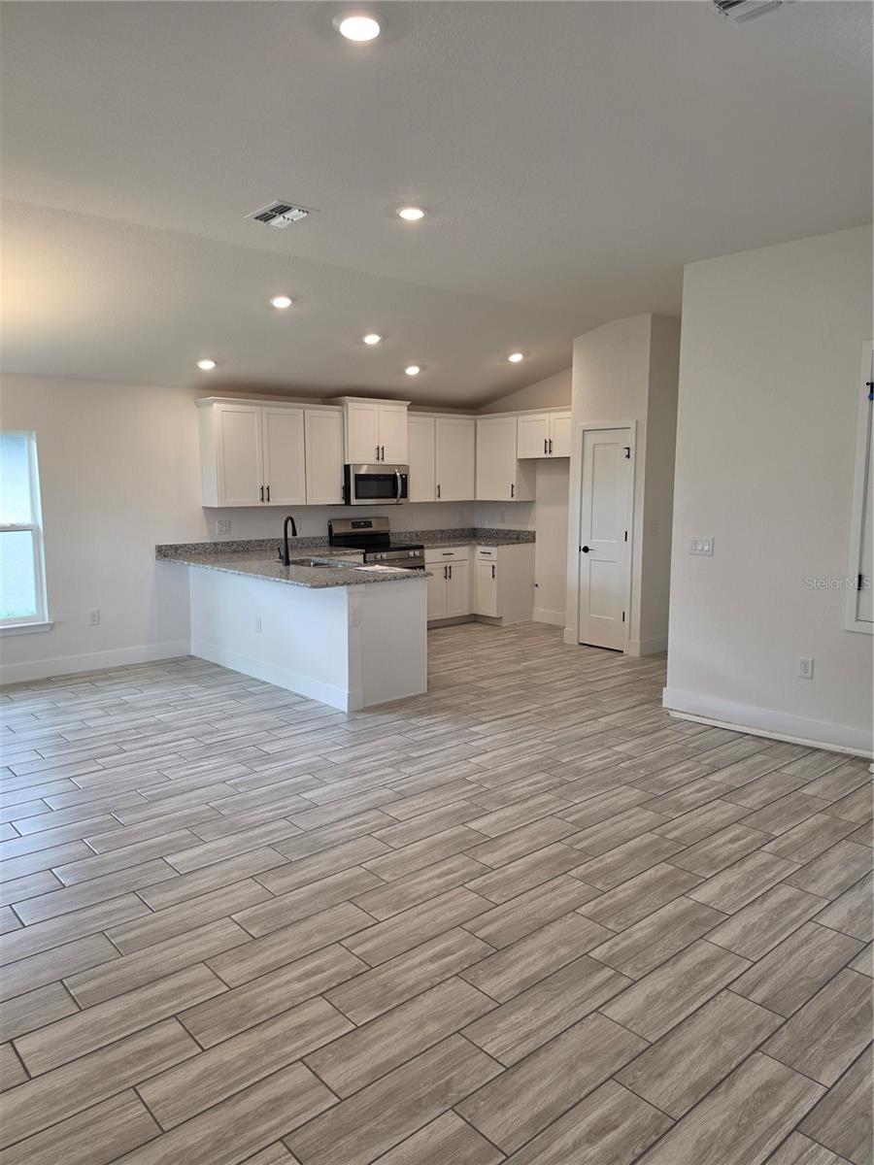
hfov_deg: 58.9
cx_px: 437
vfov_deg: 73.9
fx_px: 774
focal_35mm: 23
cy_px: 582
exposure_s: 1/120
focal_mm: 6.5
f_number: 1.4
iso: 50
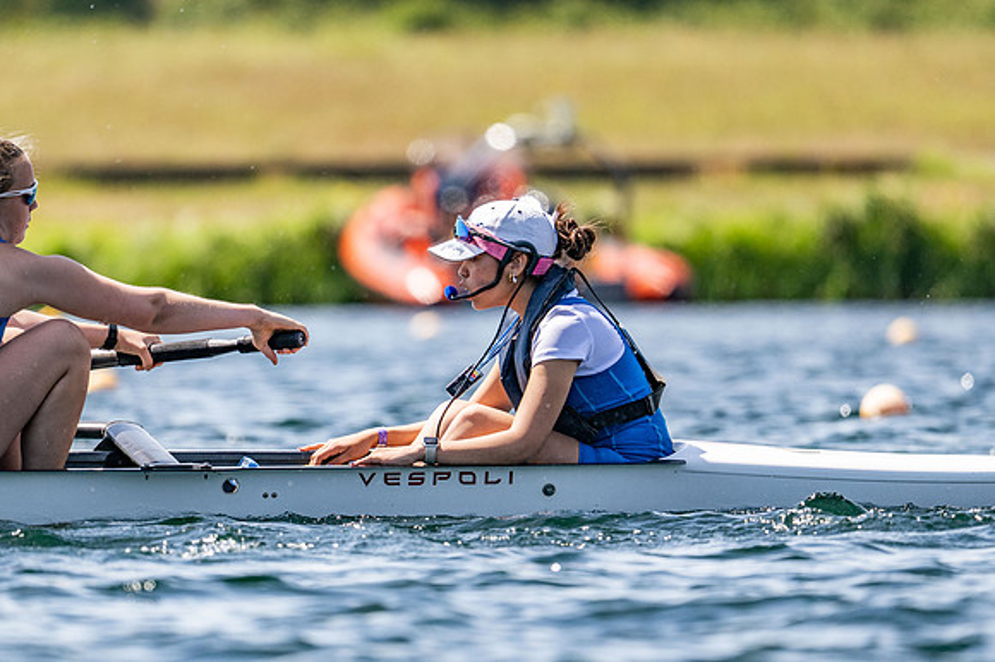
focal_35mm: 600
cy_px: 331
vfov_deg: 2.3
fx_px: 16573
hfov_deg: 3.4
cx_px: 498
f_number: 4.5
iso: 250
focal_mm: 400
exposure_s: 1/2500
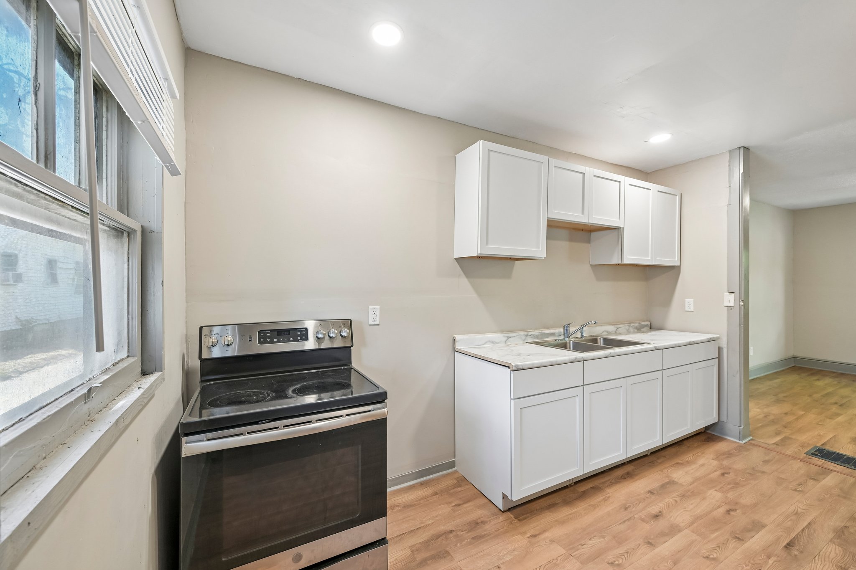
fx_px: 333
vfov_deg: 81.2
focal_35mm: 14
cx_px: 428
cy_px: 285
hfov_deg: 104.3
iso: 400
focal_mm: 14
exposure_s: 1/8
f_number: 8
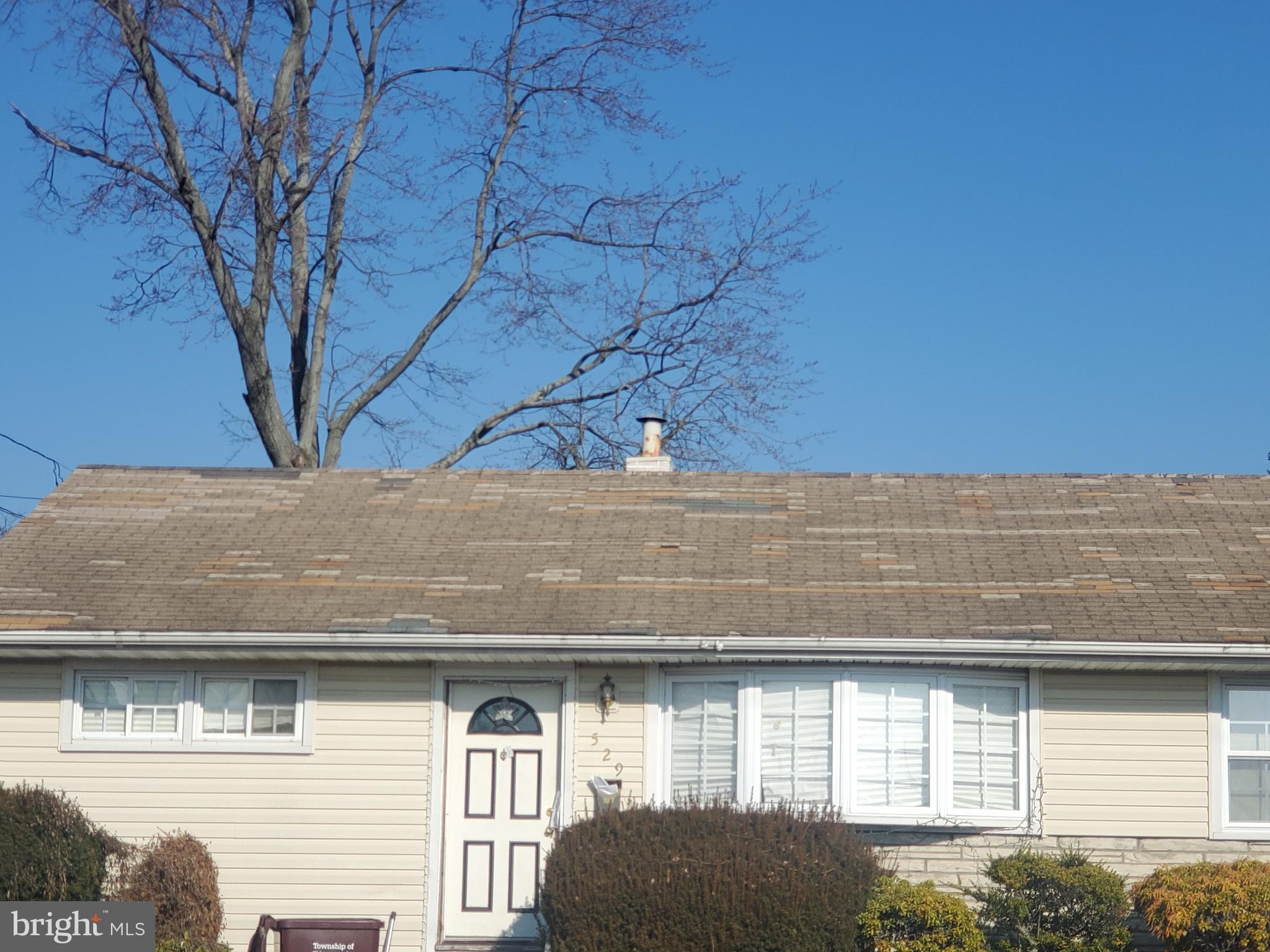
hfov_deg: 36.8
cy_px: 476
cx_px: 635
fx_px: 1908
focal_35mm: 52
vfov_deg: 28.0
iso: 50
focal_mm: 6
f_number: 2.4
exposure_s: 1/1205
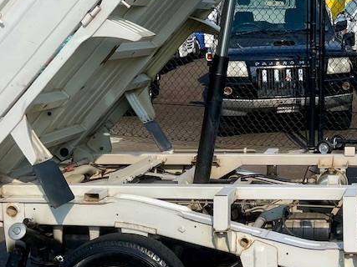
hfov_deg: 24.5
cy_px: 48
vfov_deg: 19.4
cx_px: 375
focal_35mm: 75
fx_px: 773
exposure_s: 1/5128
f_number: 1.6
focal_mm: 5.1
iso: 32
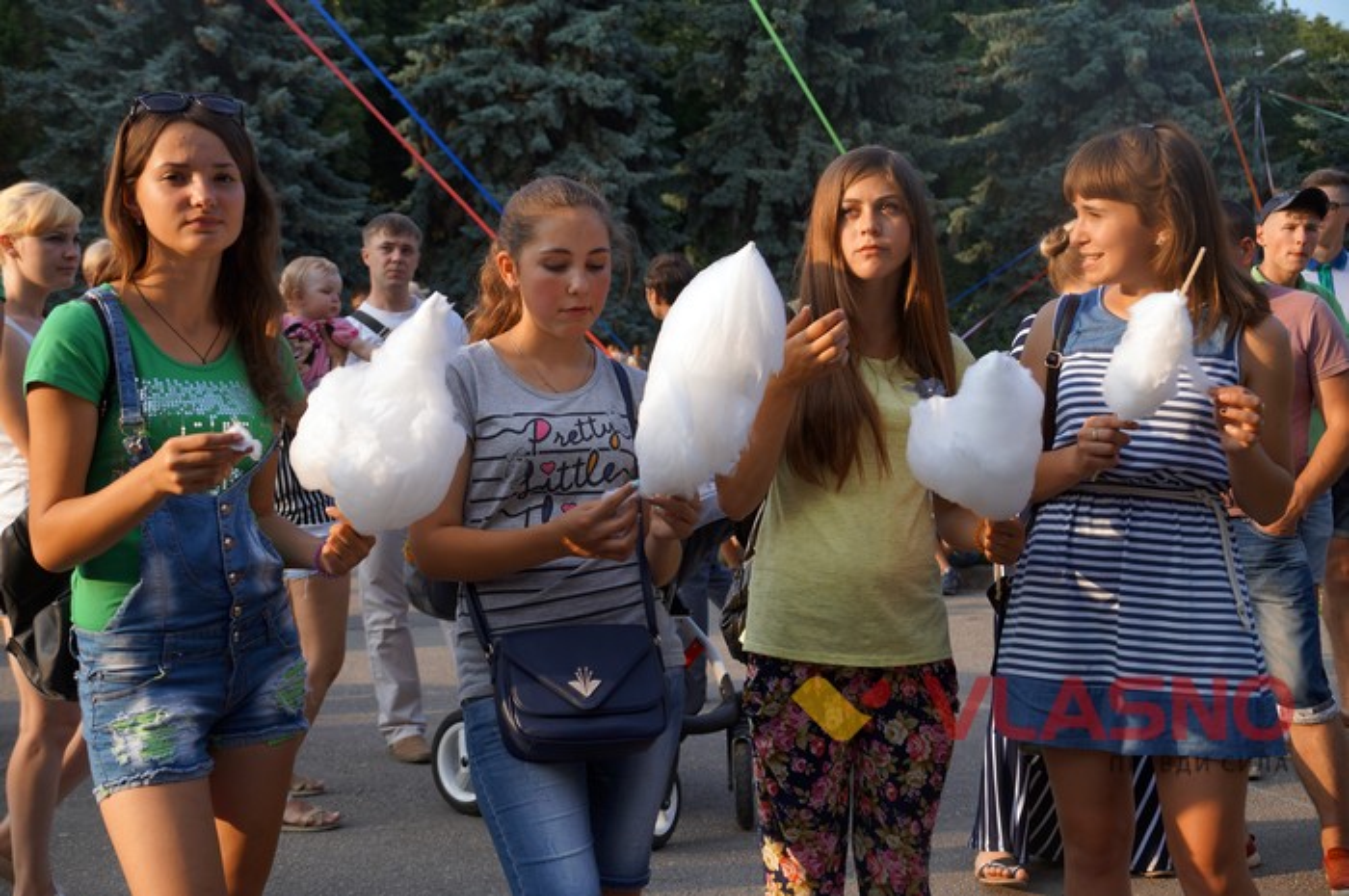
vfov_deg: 25.7
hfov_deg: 37.9
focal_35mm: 52
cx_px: 674
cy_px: 448
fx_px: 1965
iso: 100
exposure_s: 1/250
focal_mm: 35
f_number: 4.5
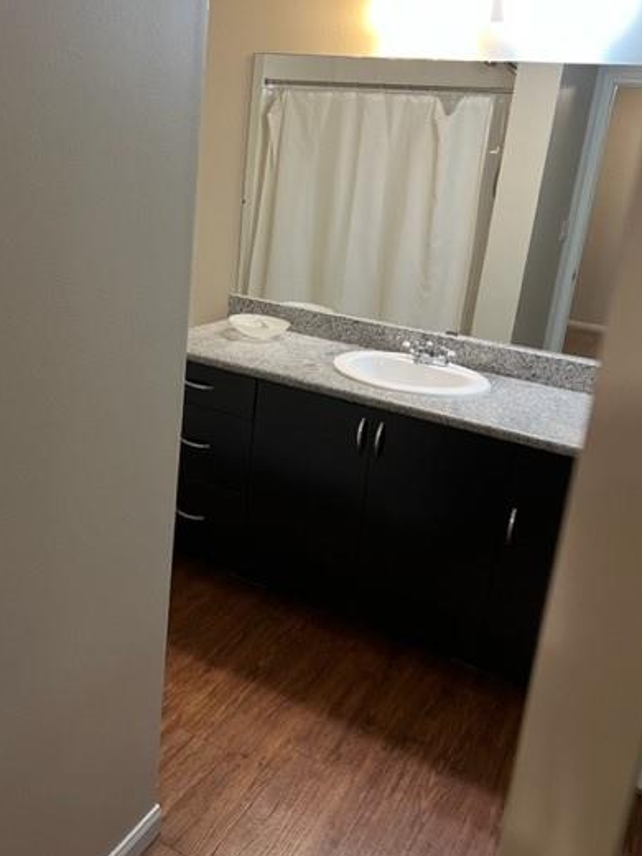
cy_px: 365
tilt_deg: -15.1
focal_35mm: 32
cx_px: 267
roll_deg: -5.0
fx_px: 791
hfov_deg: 44.0
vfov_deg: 56.6
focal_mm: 5.7
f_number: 1.5
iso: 200
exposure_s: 1/60
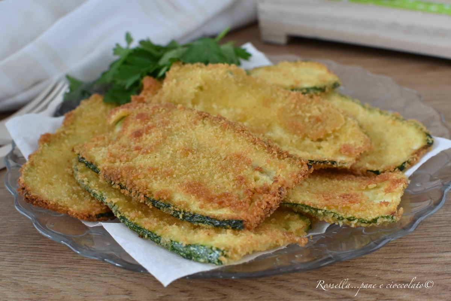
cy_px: 150
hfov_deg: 37.9
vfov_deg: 25.8
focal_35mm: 52
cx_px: 226
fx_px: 658
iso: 800
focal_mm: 35
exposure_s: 1/20
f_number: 5.6
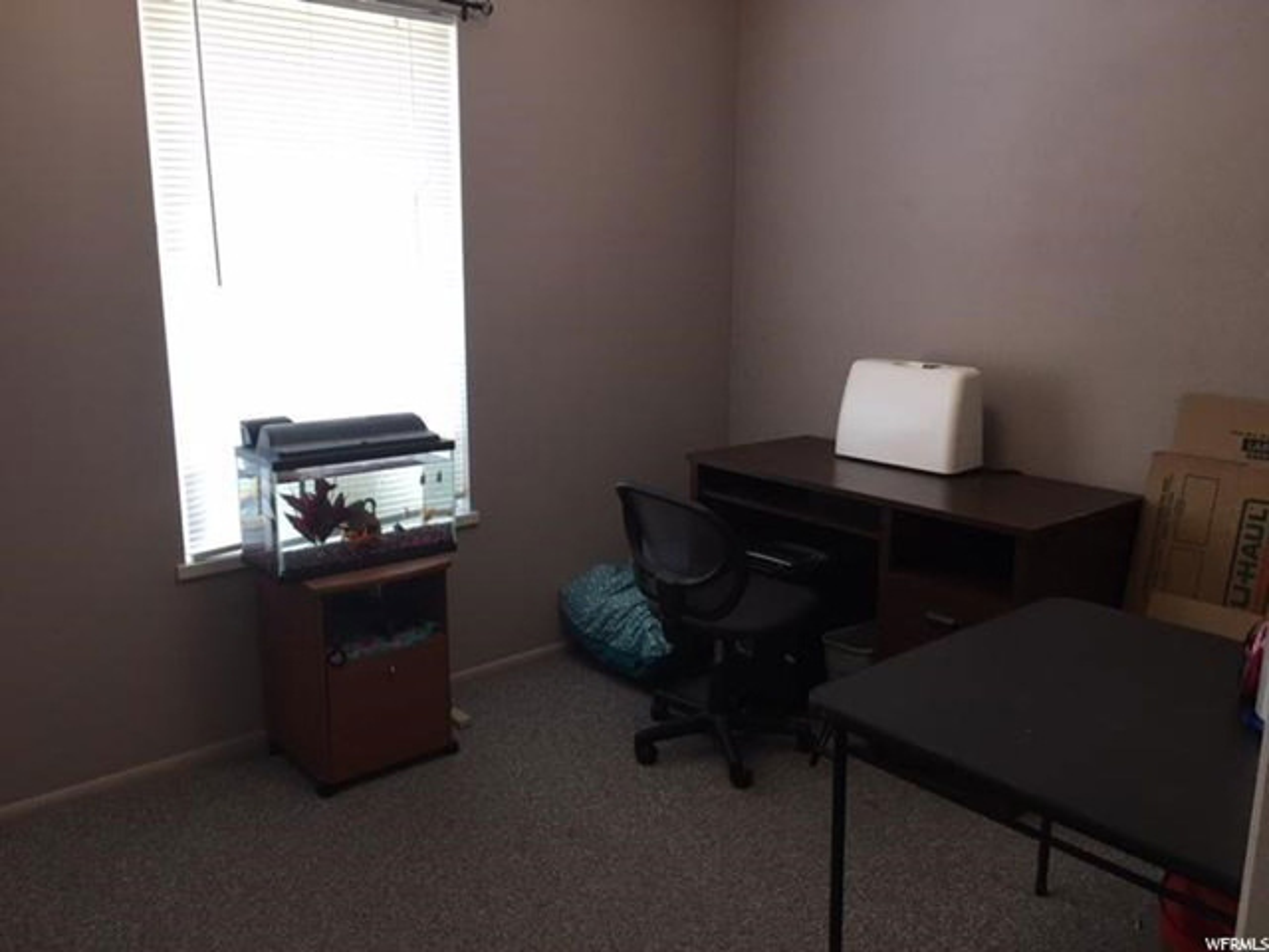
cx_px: 634
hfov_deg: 61.7
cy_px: 476
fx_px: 1063
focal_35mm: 29
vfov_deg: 48.2
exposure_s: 1/30
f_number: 2.2
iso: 32
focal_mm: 4.15
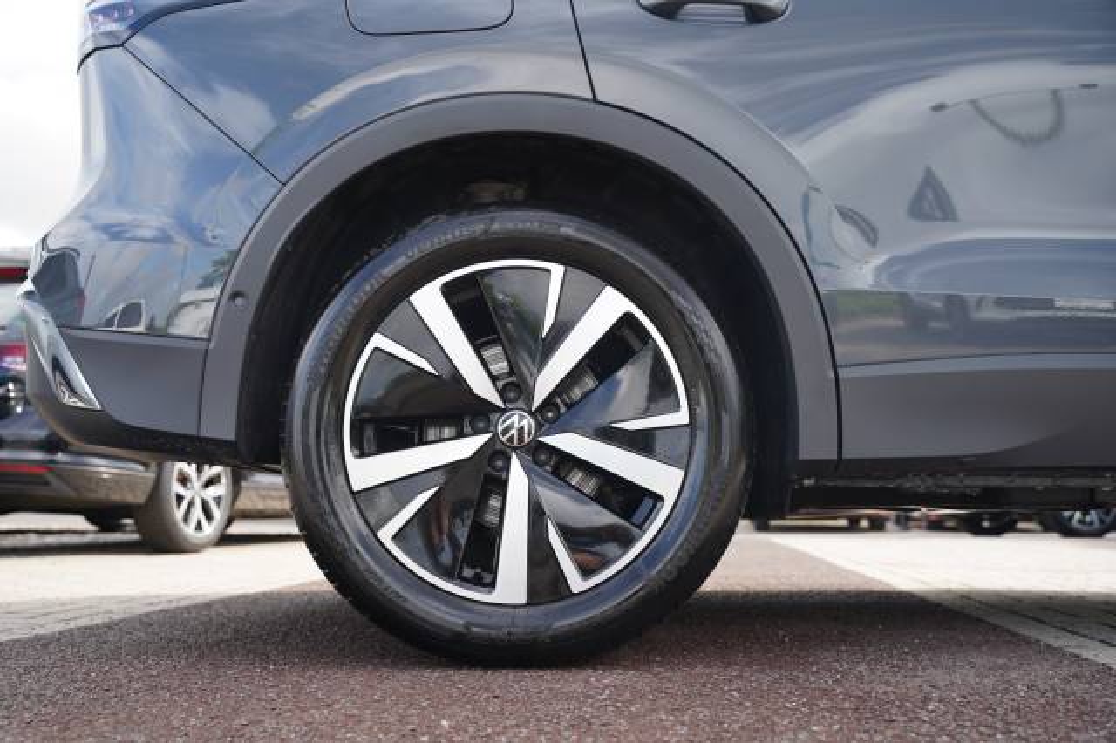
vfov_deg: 35.9
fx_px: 1146
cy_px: 372
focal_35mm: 37
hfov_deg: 51.9
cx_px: 558
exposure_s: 1/60
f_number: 4
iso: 100
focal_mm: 37
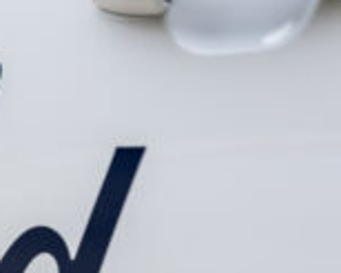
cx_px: -299
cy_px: 229
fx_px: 2300
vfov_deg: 6.8
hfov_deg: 8.1
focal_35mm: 228
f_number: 4
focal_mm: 50
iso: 100
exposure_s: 1/400
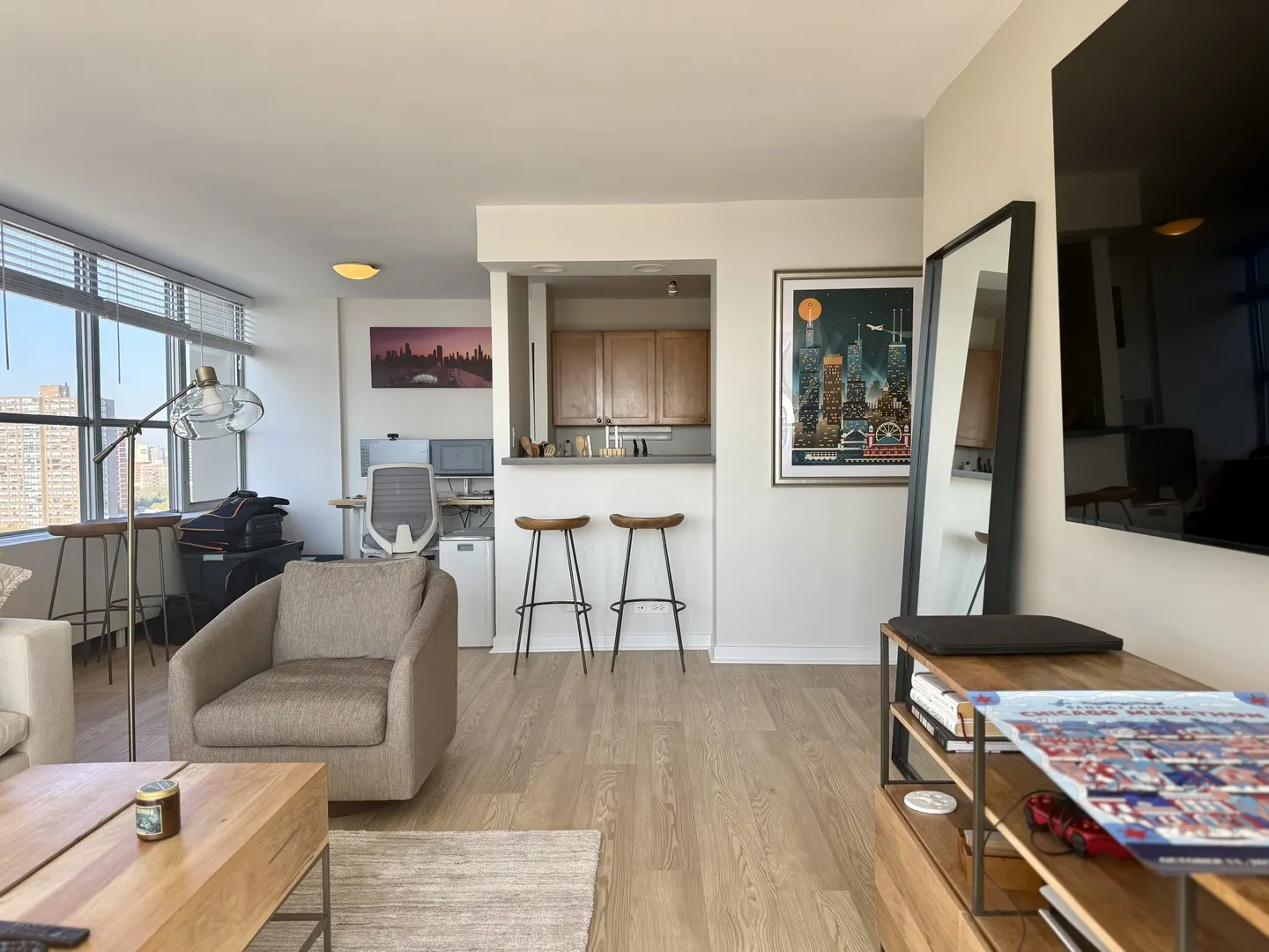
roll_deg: +0.3
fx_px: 880
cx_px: 634
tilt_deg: -1.7
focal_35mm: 24
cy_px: 476
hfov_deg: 71.6
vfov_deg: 56.8
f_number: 1.78
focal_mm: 6.76
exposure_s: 1/780
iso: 100
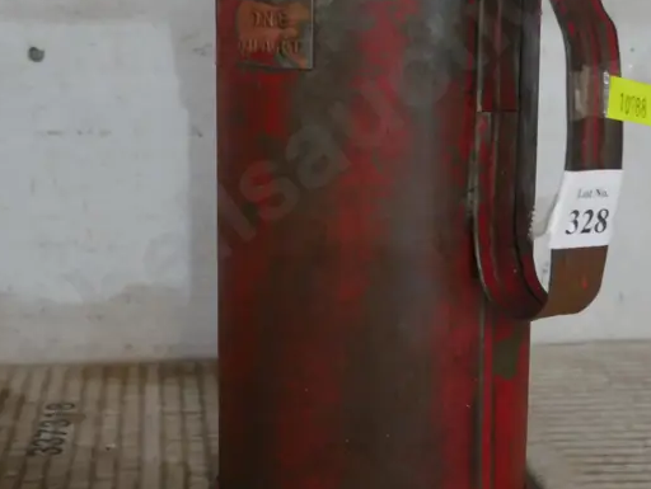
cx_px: 375
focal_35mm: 64
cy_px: 109
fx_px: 1205
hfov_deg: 30.2
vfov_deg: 22.7
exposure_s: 1/60
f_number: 3.6
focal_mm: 16
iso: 2500
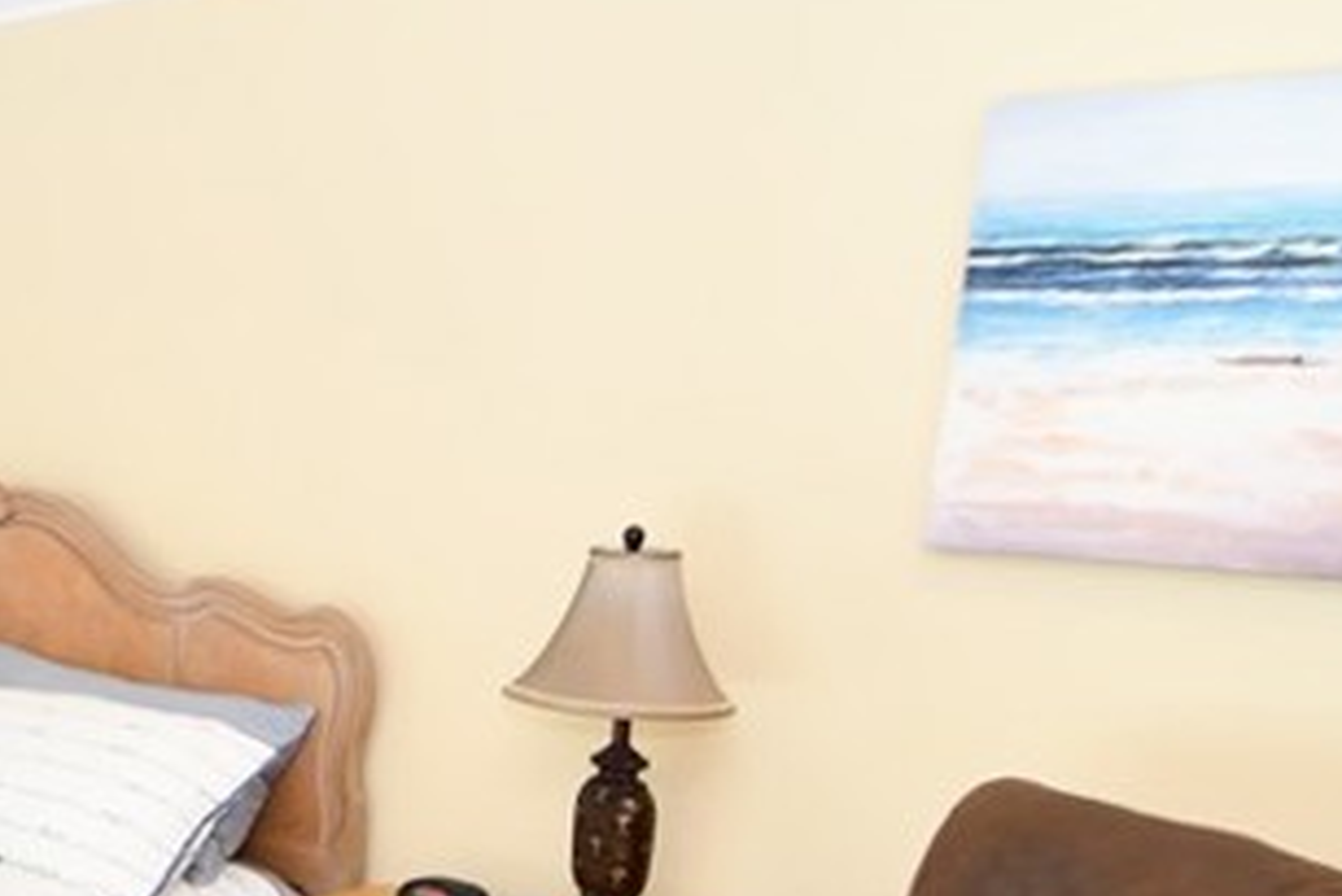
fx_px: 1865
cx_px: -219
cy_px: 833
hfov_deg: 33.2
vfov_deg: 26.0
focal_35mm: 50
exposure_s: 1/60
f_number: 4
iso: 250
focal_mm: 10
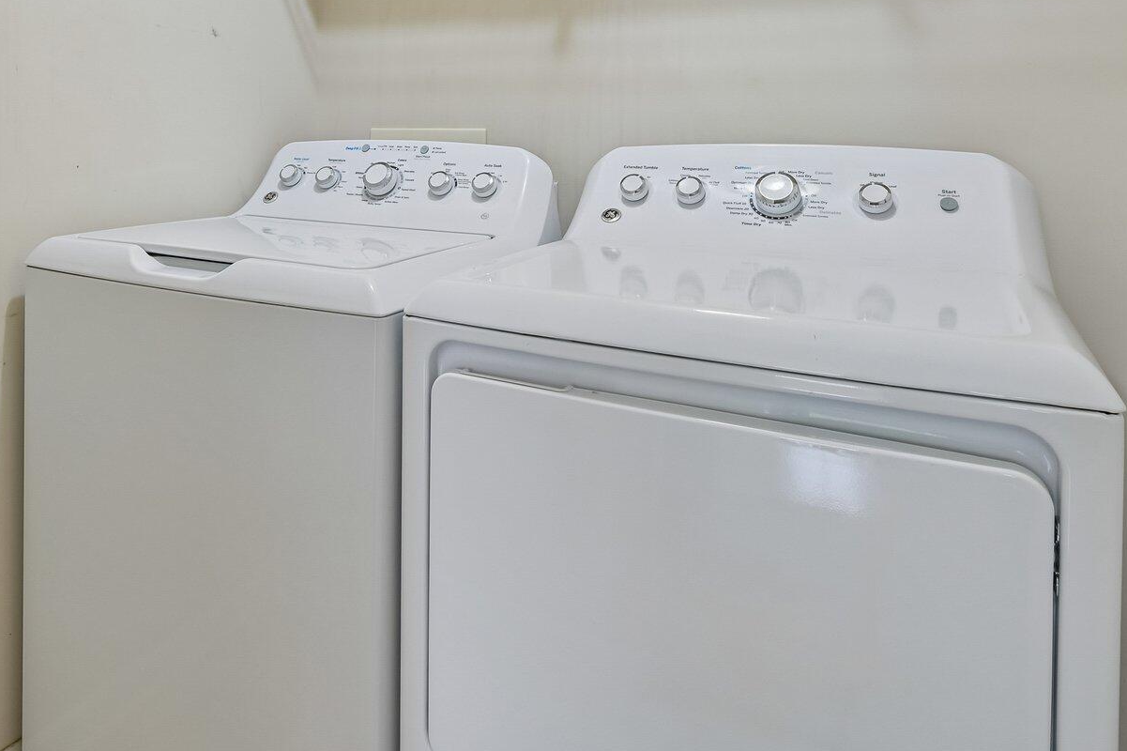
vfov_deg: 42.7
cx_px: 357
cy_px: 138
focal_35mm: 29
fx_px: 908
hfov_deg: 61.8
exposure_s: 1/15
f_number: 8
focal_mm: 17
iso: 400
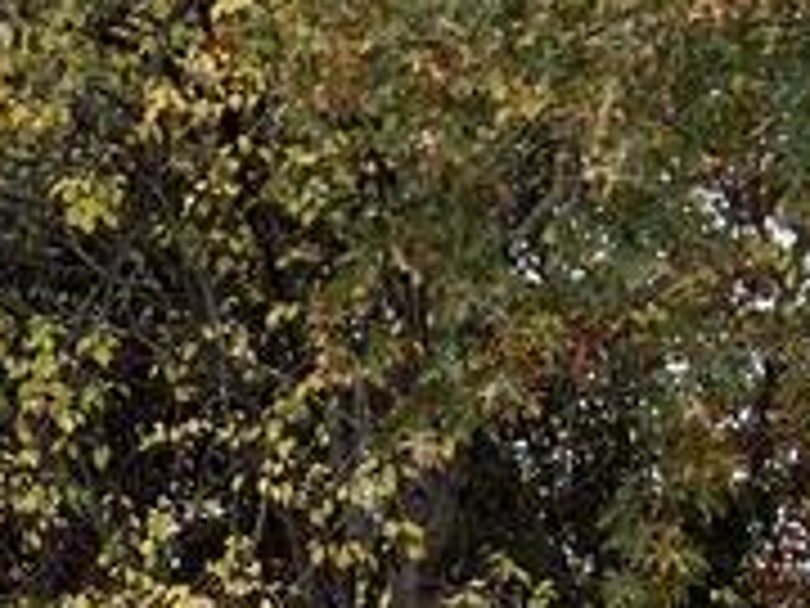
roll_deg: +1.1
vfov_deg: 9.2
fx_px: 3463
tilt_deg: -1.7
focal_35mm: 148
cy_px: 1351
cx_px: 81
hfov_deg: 13.2
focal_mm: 5.7
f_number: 1.5
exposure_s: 1/174
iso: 40
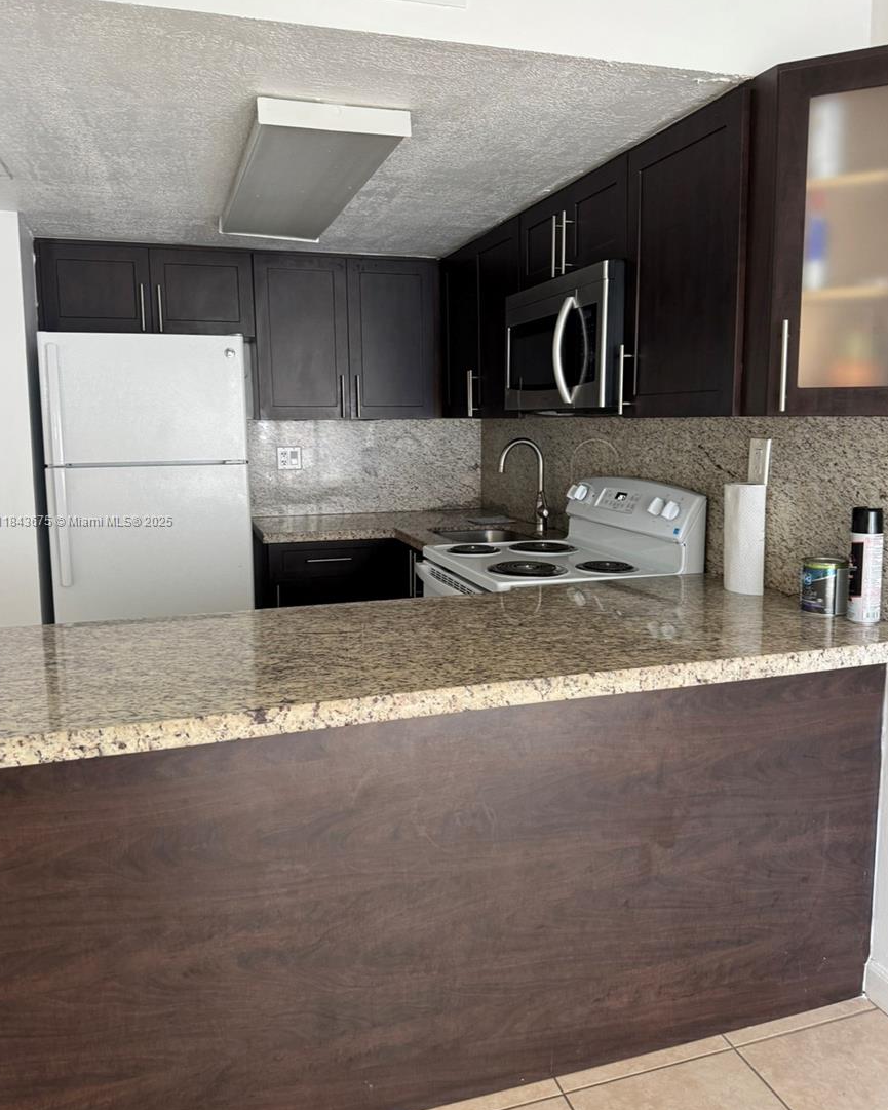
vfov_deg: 66.0
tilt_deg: -6.9
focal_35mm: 26
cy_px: 522
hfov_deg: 54.9
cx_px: 446
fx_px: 854
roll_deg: +0.7
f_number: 1.78
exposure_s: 1/80
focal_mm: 6.76
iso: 200
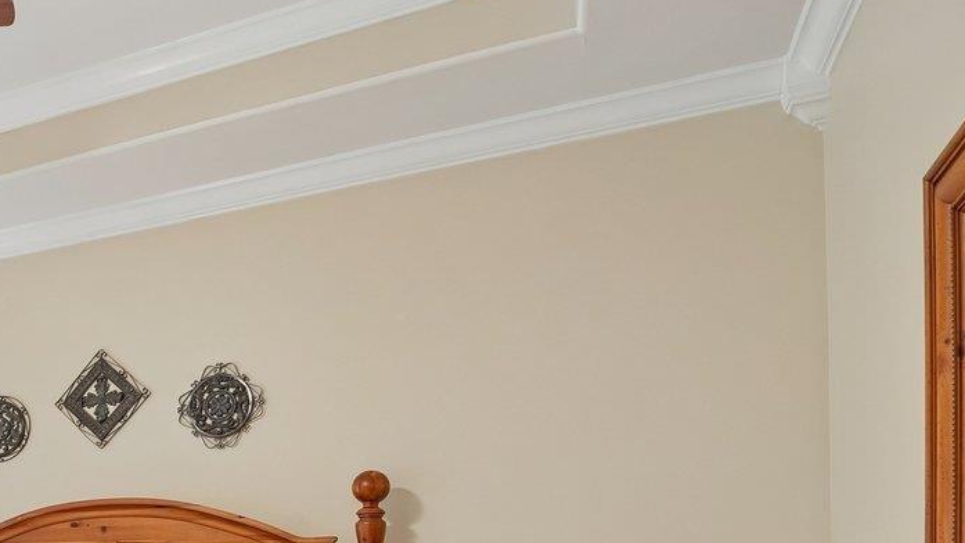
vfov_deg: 26.8
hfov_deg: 38.4
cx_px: -174
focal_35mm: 40
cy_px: 625
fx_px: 1023
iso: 400
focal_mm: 13
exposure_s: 1/15
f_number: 8
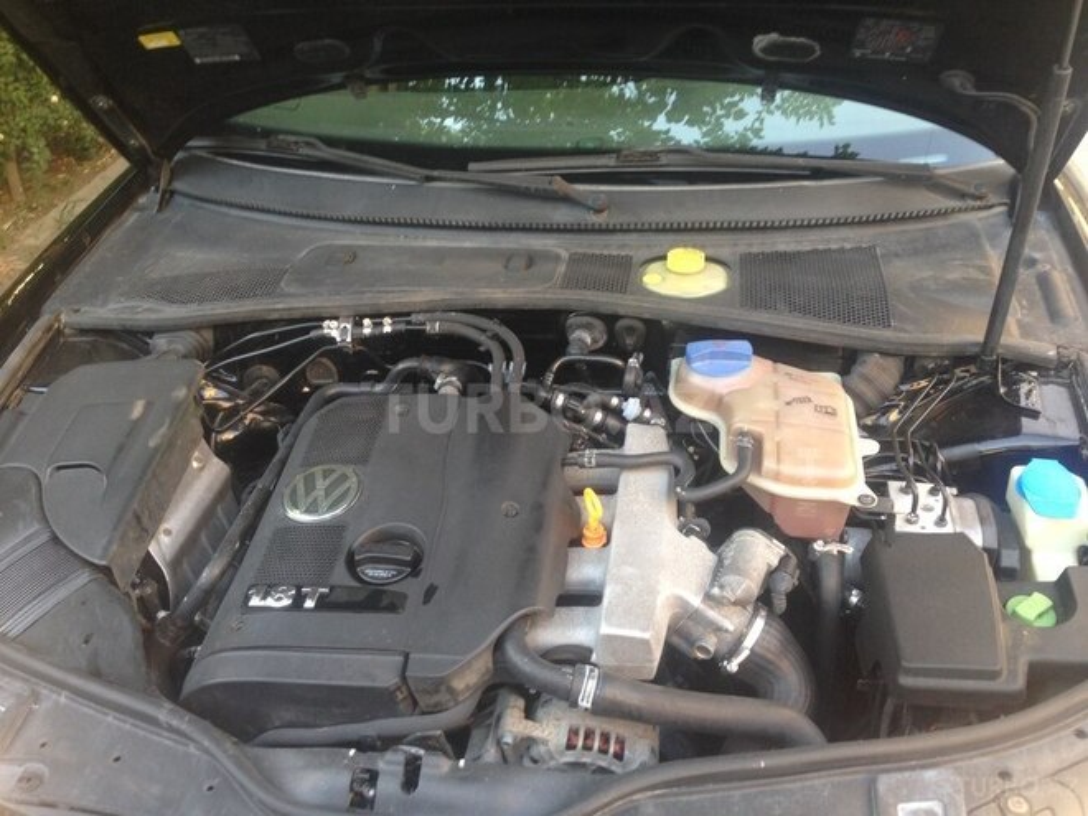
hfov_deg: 55.4
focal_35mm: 33
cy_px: 408
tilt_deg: -32.9
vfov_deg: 42.9
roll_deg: +2.6
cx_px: 544
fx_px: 1037
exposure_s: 1/20
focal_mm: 4.12
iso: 50
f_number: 2.4
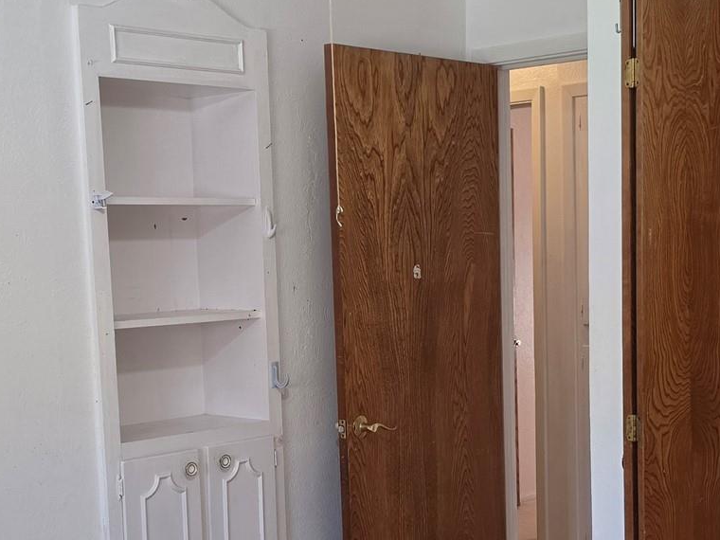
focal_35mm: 62
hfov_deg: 31.1
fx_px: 1290
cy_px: 419
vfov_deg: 23.4
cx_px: 413
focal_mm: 6.5
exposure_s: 1/120
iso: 125
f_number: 1.4
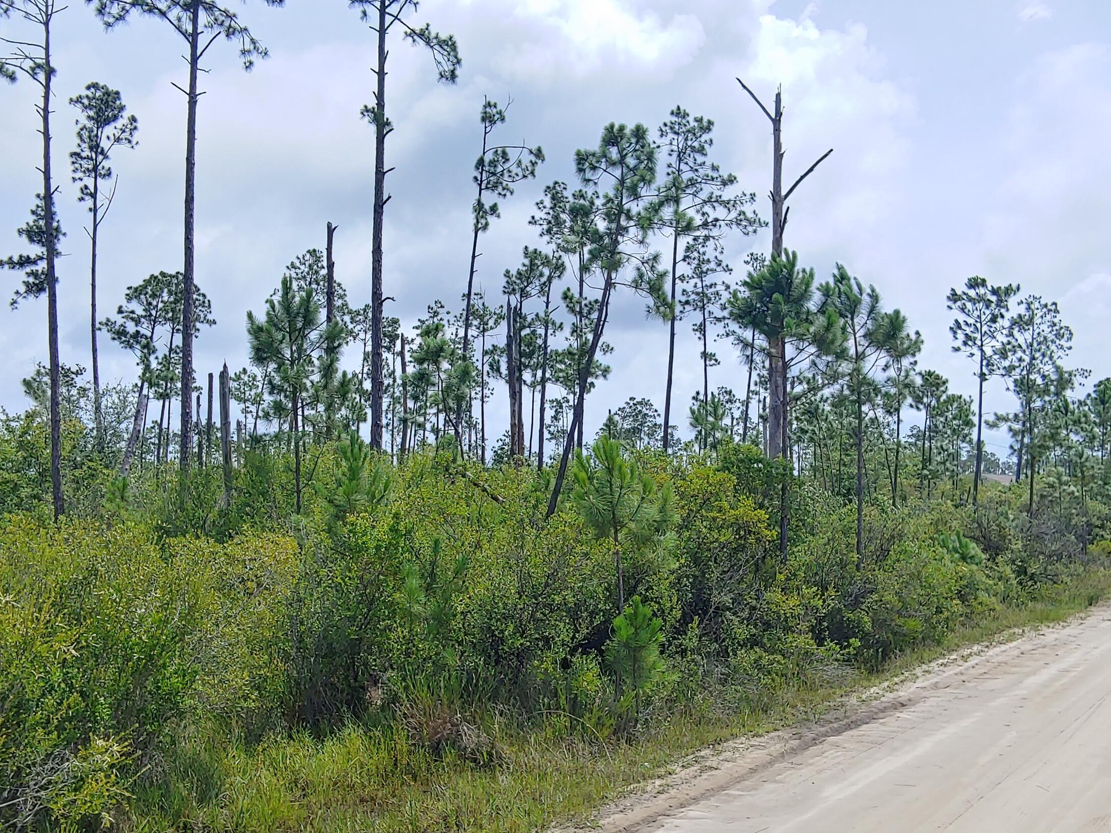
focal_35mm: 30
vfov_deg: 46.5
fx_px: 963
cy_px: 510
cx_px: 567
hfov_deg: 60.0
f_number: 1.9
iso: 50
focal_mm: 2.18
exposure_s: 1/1587
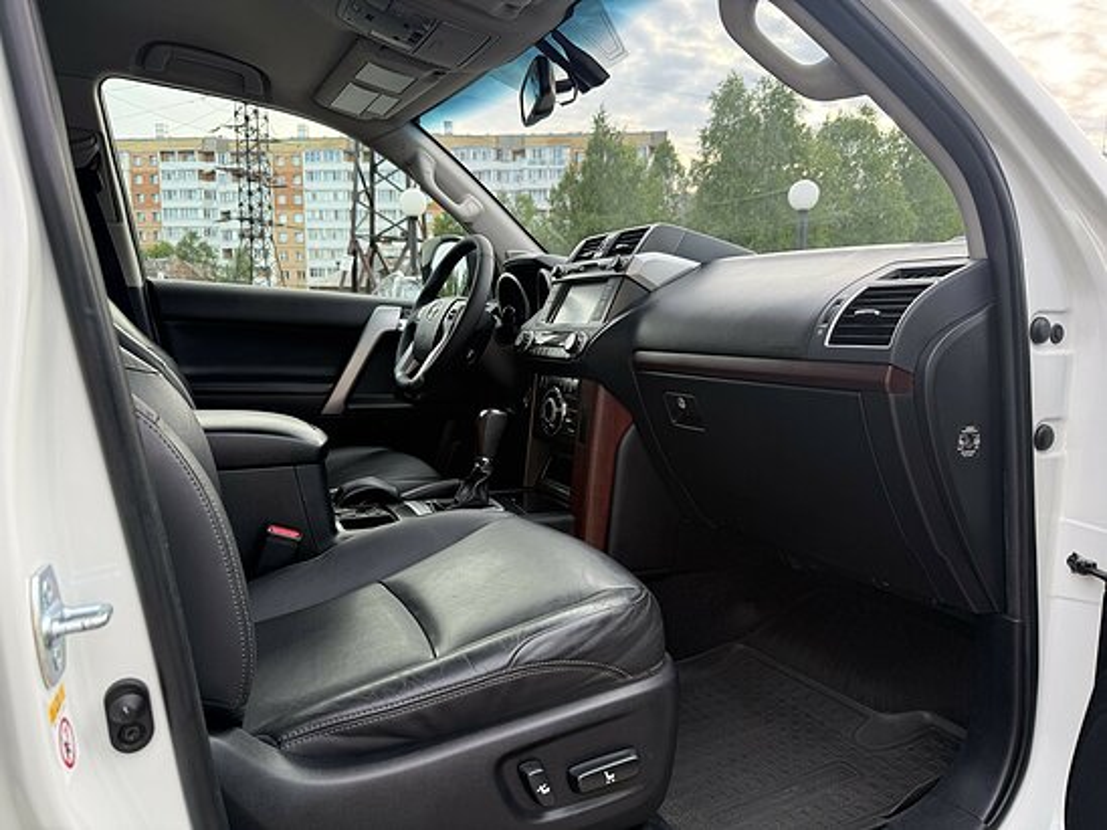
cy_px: 415
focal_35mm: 24
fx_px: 768
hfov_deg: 71.6
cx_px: 554
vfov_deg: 56.8
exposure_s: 1/250
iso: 100
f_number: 1.78
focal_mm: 6.76
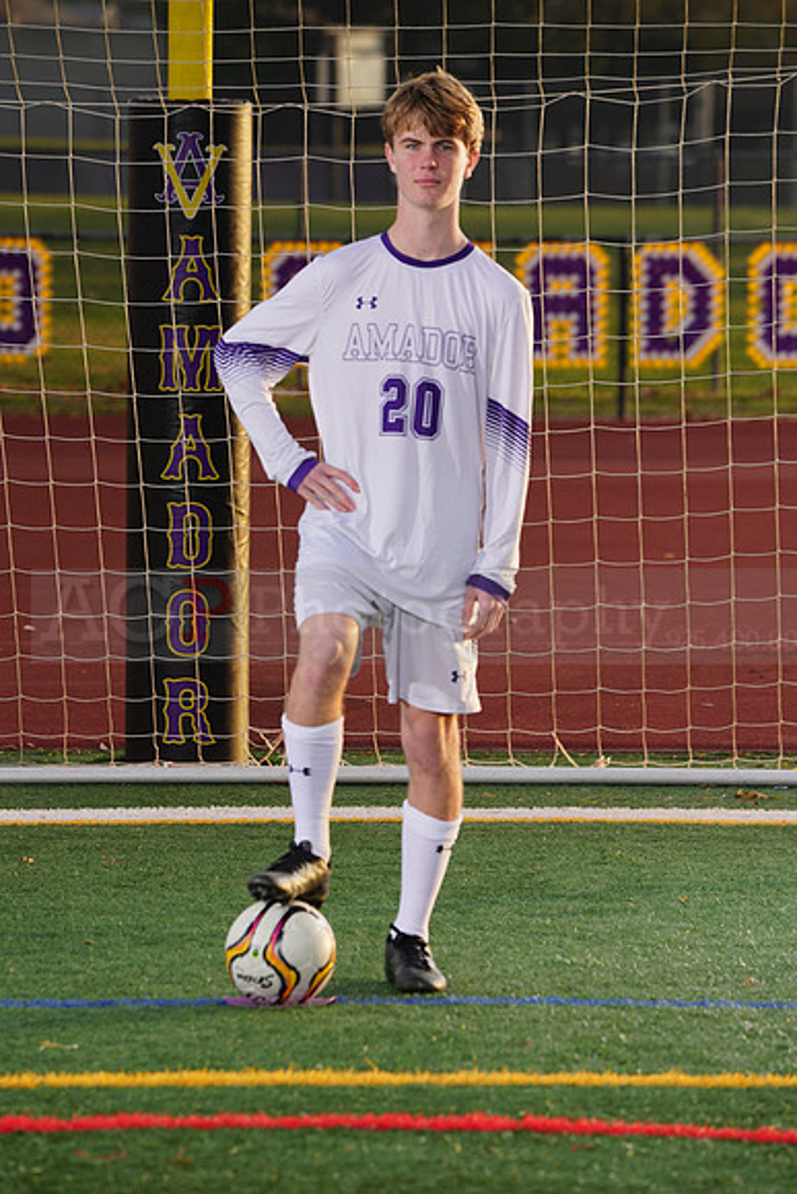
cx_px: 398
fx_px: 8496
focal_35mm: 256
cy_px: 597
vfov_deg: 8.0
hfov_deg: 5.4
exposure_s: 1/200
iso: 100
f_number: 8
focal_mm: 256
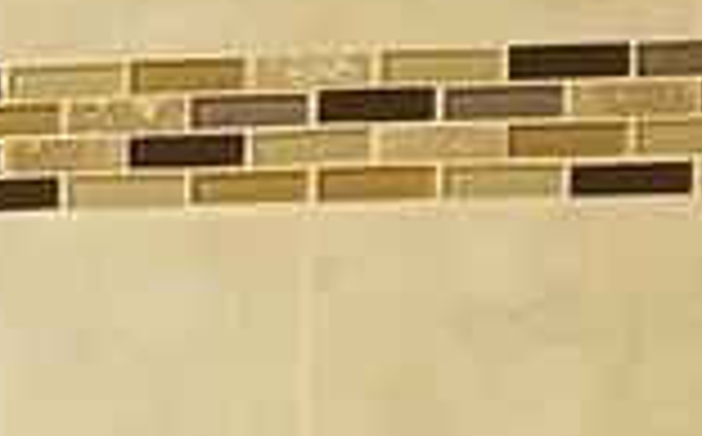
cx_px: -1076
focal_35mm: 181
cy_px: 436
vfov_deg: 7.2
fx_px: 3458
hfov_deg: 9.9
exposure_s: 1/60
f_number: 1.7
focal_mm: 4.2
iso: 200
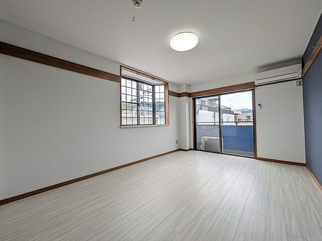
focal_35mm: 14
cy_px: 120
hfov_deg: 102.1
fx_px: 130
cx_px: 161
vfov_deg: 85.7
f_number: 2.2
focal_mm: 1.83
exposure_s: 1/363
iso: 49
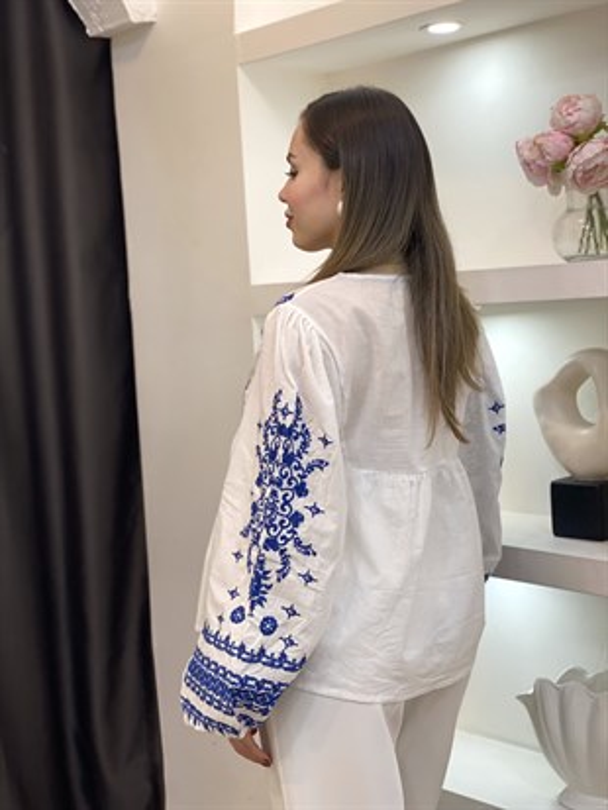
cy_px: 405
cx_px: 304
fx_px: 1217
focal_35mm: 52
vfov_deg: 36.8
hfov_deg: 28.0
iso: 80
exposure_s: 1/100
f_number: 2
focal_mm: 6
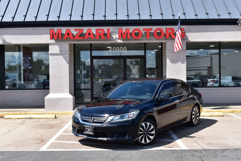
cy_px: 80
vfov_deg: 28.1
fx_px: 321
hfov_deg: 41.1
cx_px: 120
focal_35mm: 48
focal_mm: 32
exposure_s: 1/400
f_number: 11
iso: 400
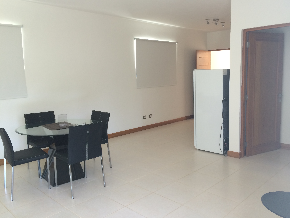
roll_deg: +1.2
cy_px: 106
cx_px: 149
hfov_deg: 60.0
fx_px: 251
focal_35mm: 30
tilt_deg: -7.0
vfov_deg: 46.8
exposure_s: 1/30
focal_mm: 4.15
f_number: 2.2
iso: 32
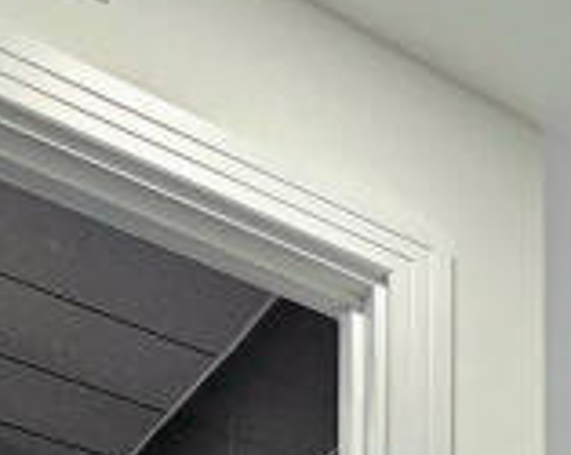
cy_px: 1230
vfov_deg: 12.3
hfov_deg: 17.2
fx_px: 1400
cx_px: 1127
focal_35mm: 83
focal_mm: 2.2
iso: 160
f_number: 2.2
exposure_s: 1/71.4
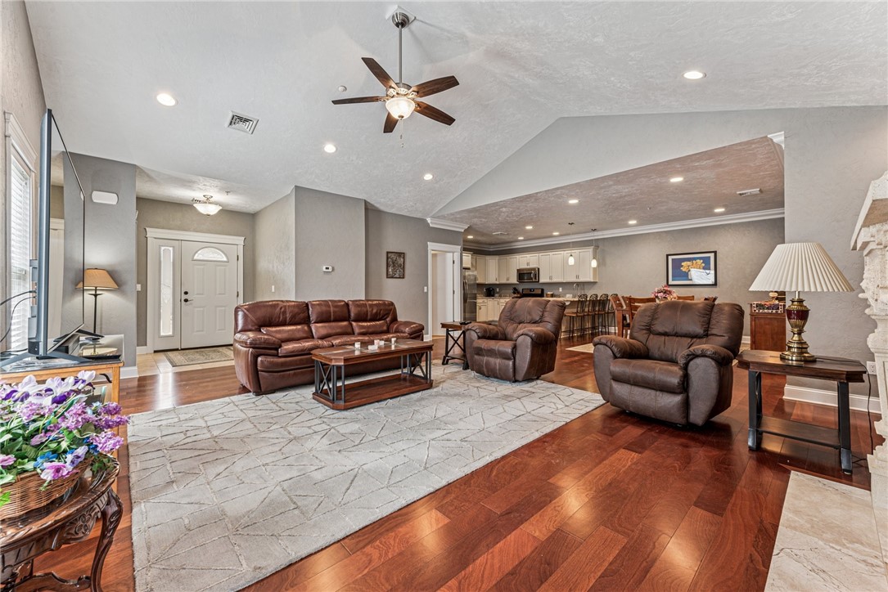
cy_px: 296
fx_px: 345
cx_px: 444
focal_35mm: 14
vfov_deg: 81.2
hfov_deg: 104.2
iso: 50
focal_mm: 14
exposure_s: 1/2.5
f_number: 11
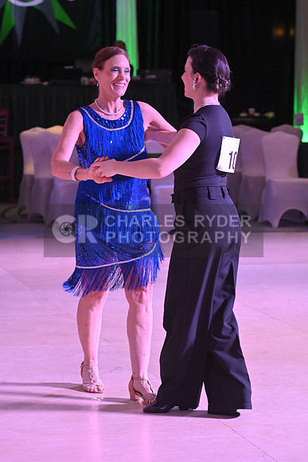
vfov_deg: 15.2
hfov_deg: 10.2
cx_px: 154
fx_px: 1731
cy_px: 231
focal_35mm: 135
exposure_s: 1/400
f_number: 7.1
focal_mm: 135
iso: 5000
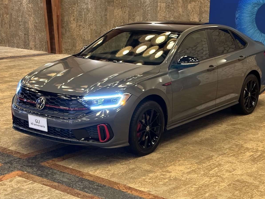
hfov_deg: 30.2
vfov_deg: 22.9
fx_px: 490
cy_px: 86
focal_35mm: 64
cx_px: 146
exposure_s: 1/30
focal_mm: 6.86
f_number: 1.78
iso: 500
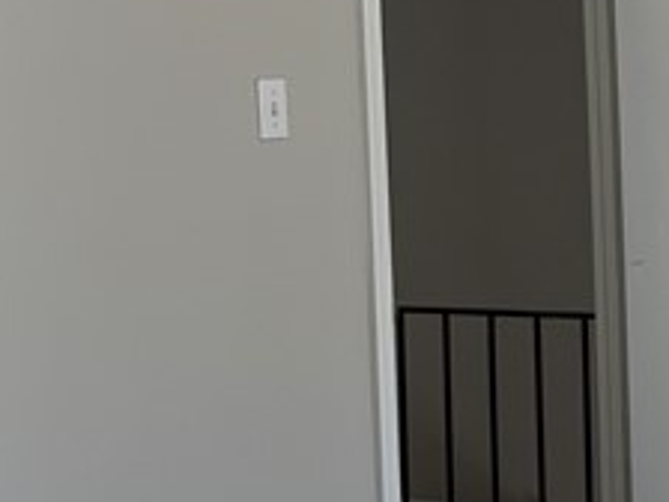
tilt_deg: -1.3
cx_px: 989
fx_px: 2300
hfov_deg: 15.3
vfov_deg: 12.4
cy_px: 99
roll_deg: +2.8
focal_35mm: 119
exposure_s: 1/156
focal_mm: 5.96
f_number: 1.6
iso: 50
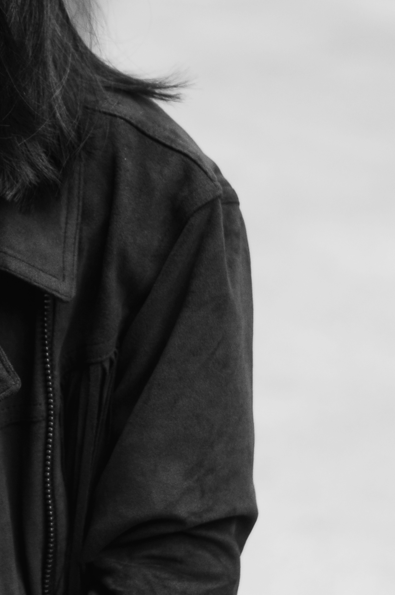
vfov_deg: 10.7
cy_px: 403
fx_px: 3183
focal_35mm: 193
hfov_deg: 7.0
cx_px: -106
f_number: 2.2
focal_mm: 50
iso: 200
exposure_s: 1/320
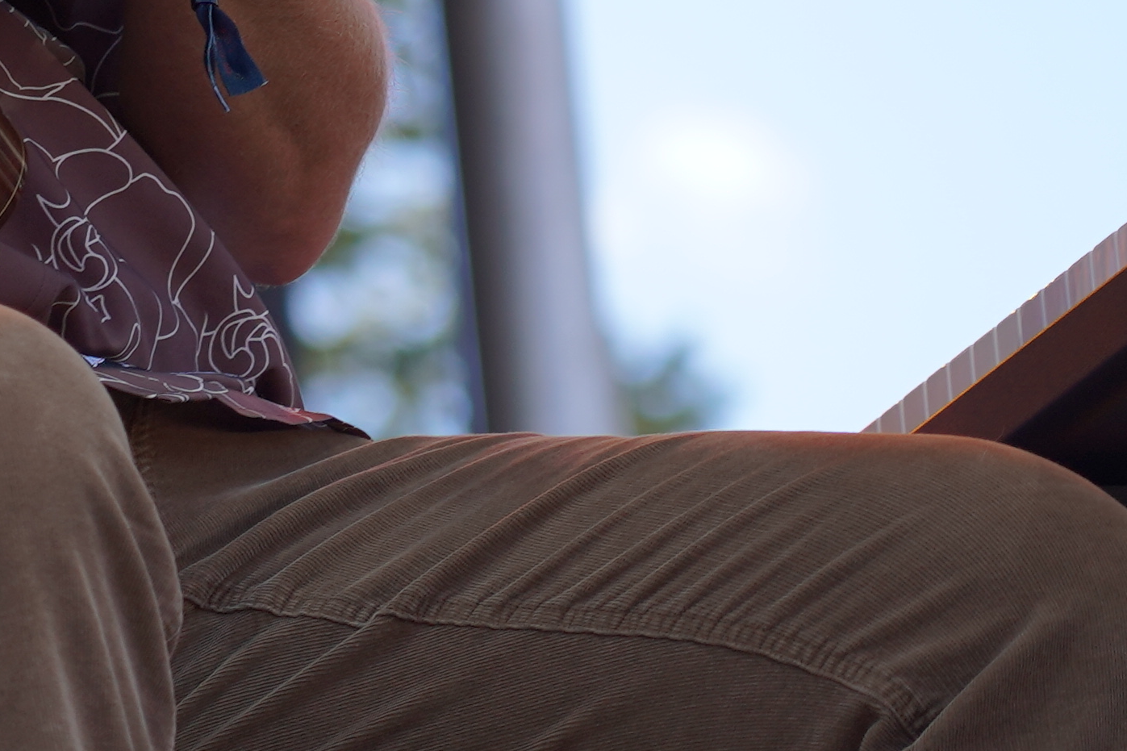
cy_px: -99
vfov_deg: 3.0
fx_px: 14116
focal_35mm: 451
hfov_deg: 4.5
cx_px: -428
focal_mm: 105
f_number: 4
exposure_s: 1/250
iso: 100
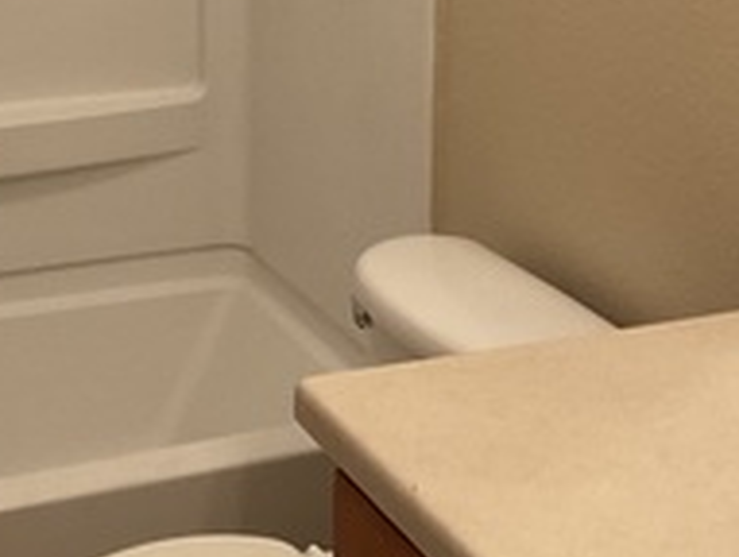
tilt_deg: -11.7
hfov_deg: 20.2
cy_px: -62
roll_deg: +0.0
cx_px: 313
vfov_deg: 14.9
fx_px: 2075
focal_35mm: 97
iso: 125
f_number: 1.8
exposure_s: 1/60
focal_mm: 3
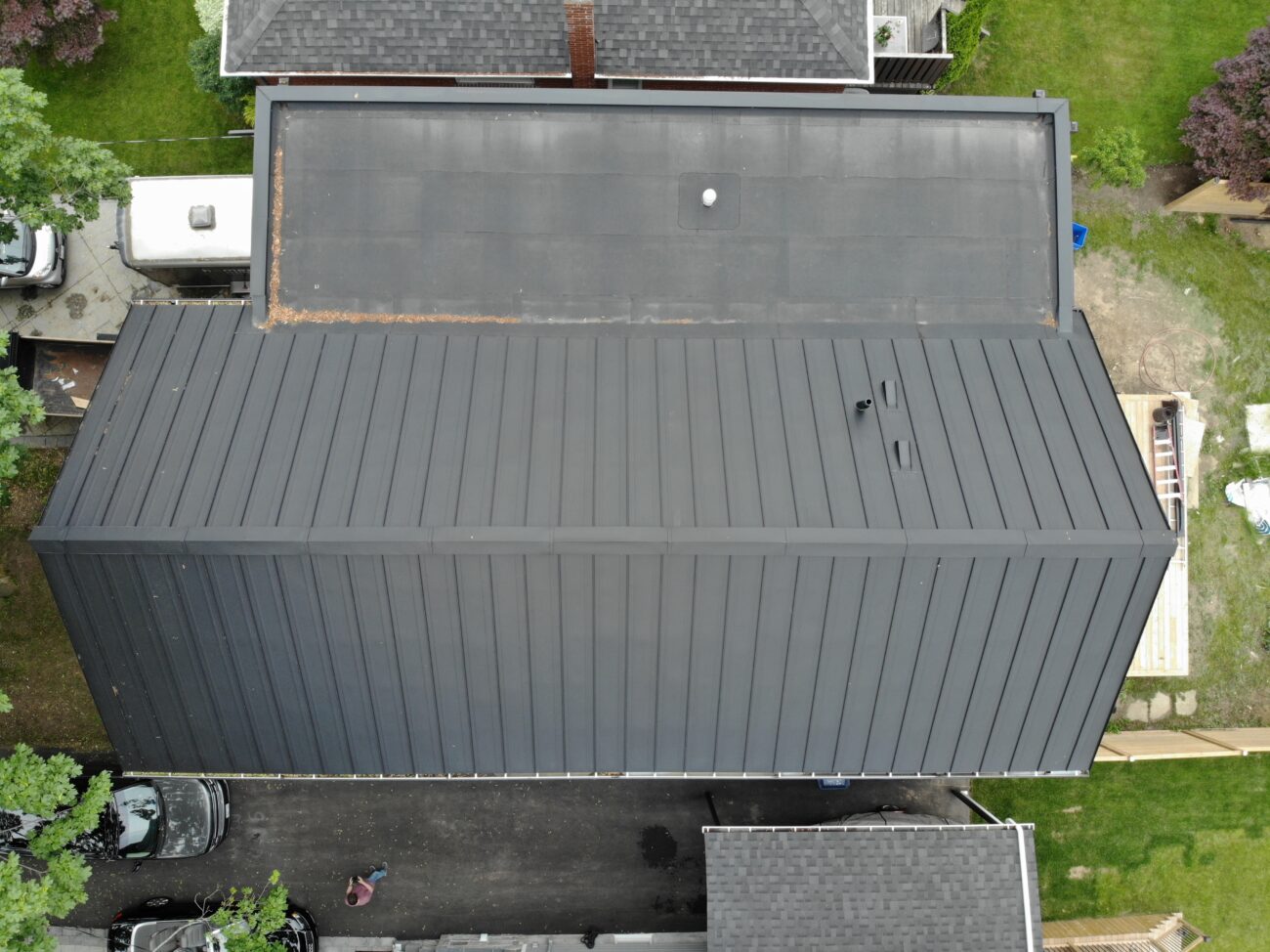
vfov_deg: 56.8
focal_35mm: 24
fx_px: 880
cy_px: 476
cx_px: 635
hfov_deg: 71.6
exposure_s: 1/73.3
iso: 100
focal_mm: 4.5
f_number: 2.8
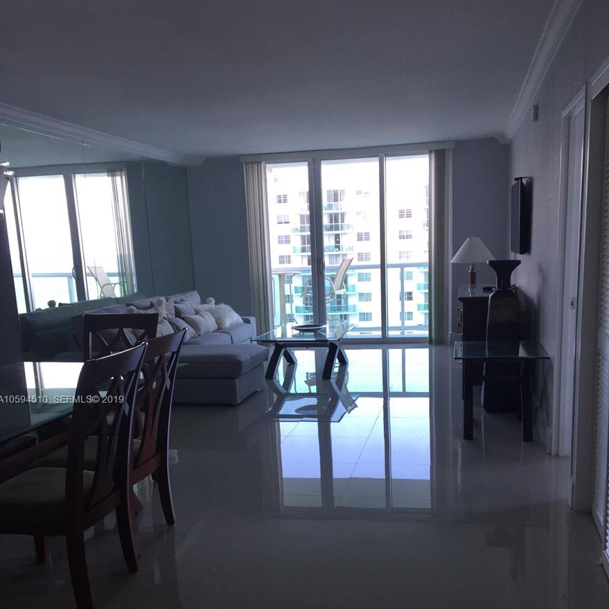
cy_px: 400
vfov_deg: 46.6
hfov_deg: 47.2
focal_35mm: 35
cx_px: 308
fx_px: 697
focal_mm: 4.15
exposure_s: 1/120
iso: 40
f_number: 2.2
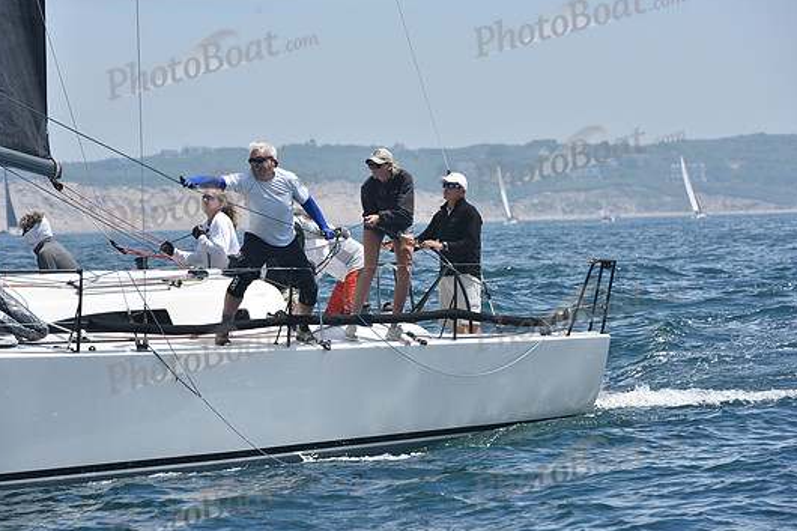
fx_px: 4847
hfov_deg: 9.4
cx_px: 397
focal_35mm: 219
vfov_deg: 6.3
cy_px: 256
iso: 250
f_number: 10
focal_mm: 200
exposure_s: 1/800
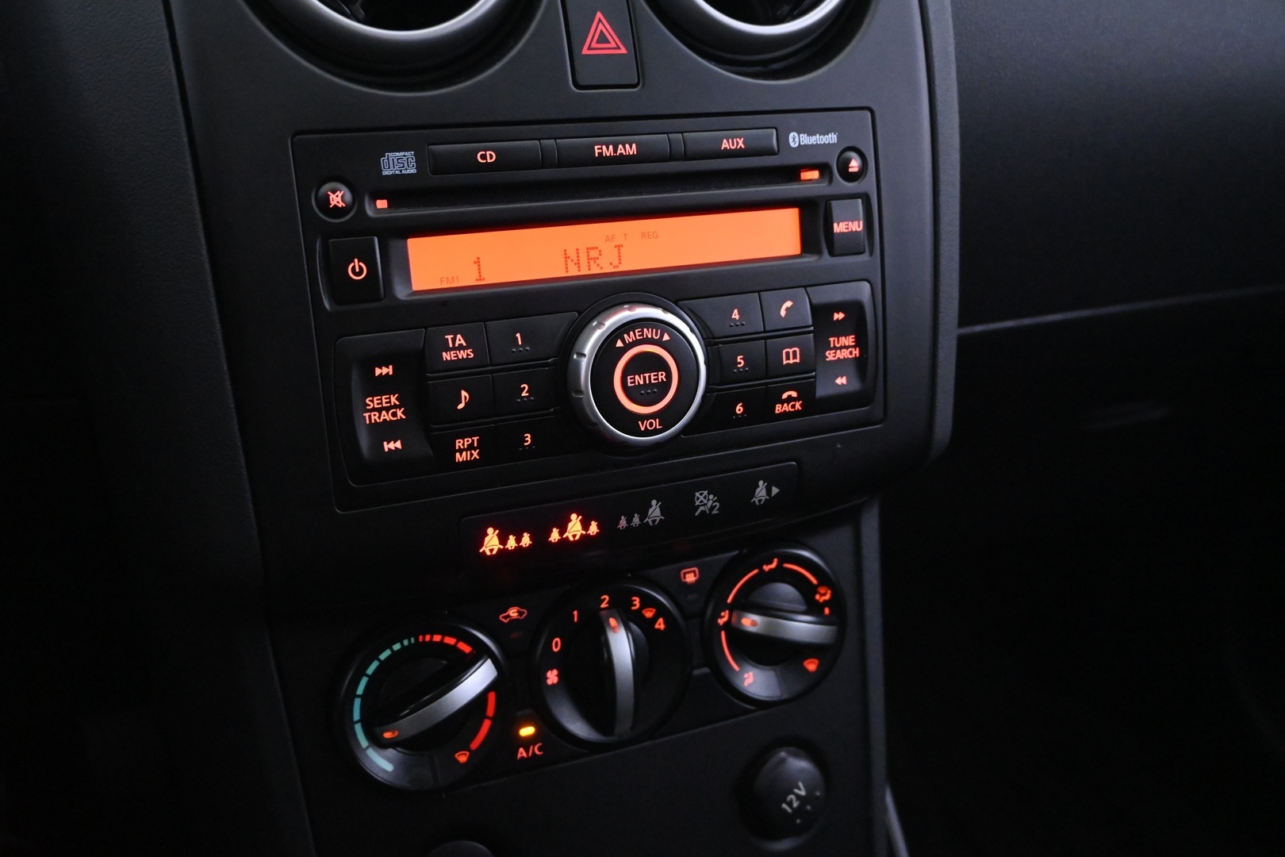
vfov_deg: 39.1
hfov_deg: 56.1
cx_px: 642
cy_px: 428
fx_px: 1205
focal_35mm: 34
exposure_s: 1/40
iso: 7200
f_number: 4
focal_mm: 22.5
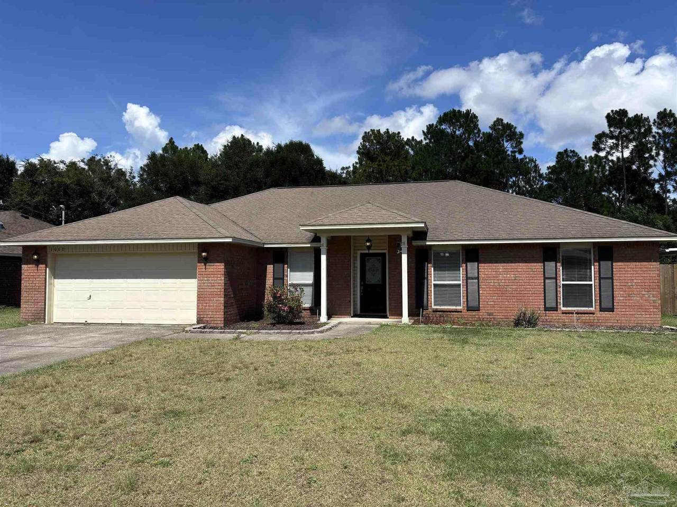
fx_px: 508
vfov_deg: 53.1
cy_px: 254
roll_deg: +0.0
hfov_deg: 67.3
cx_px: 338
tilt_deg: +2.5
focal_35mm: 26
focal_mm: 5.96
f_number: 1.6
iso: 50
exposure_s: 1/3788
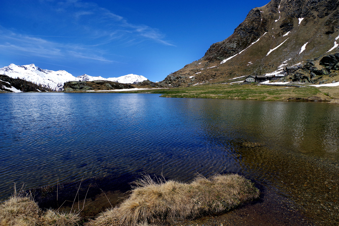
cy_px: 113
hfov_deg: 77.4
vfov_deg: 56.1
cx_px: 170
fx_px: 212
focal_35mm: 22
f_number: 8
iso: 400
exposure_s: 1/1600
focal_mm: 15
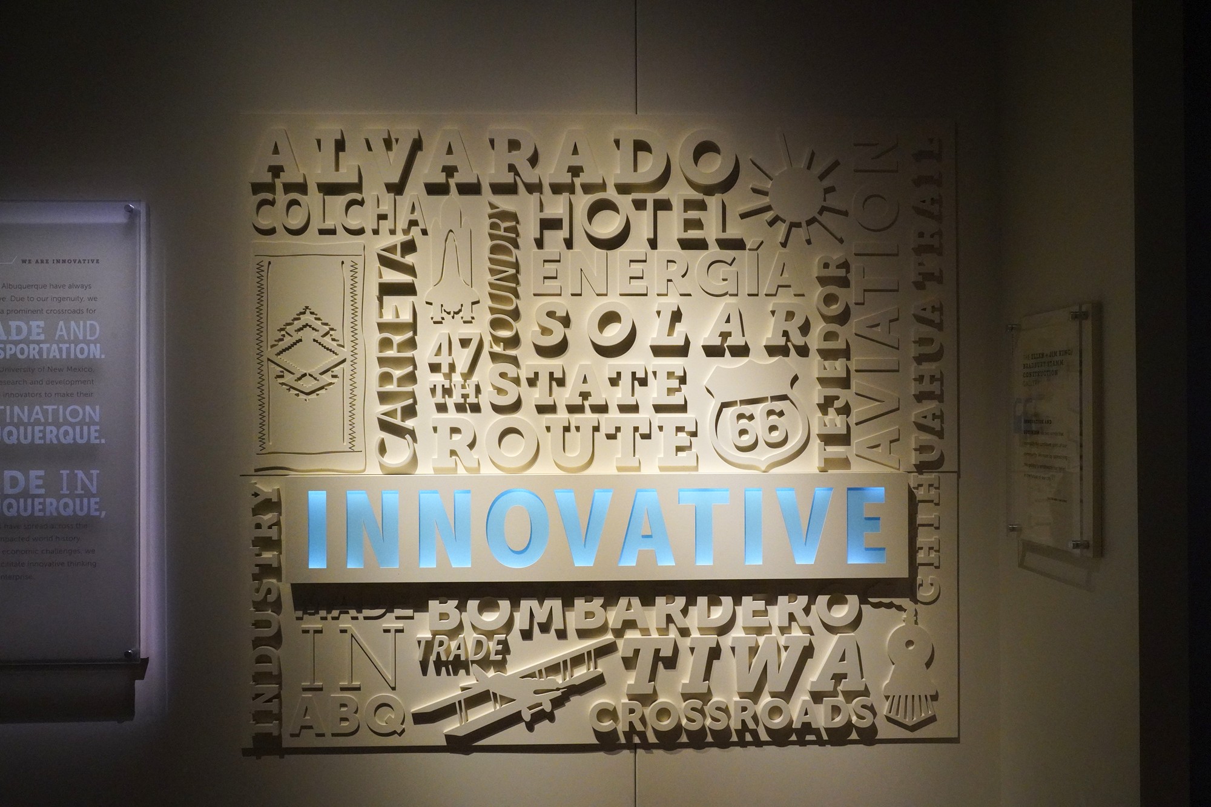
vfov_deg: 45.0
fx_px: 976
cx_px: 606
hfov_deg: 63.7
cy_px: 404
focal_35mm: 29
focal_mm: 29
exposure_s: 1/80
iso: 10000
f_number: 16
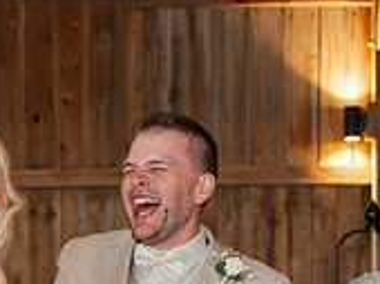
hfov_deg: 17.1
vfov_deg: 12.3
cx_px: 118
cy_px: 411
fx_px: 1261
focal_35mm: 115
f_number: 3.2
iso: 1000
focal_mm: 35
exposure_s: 1/200
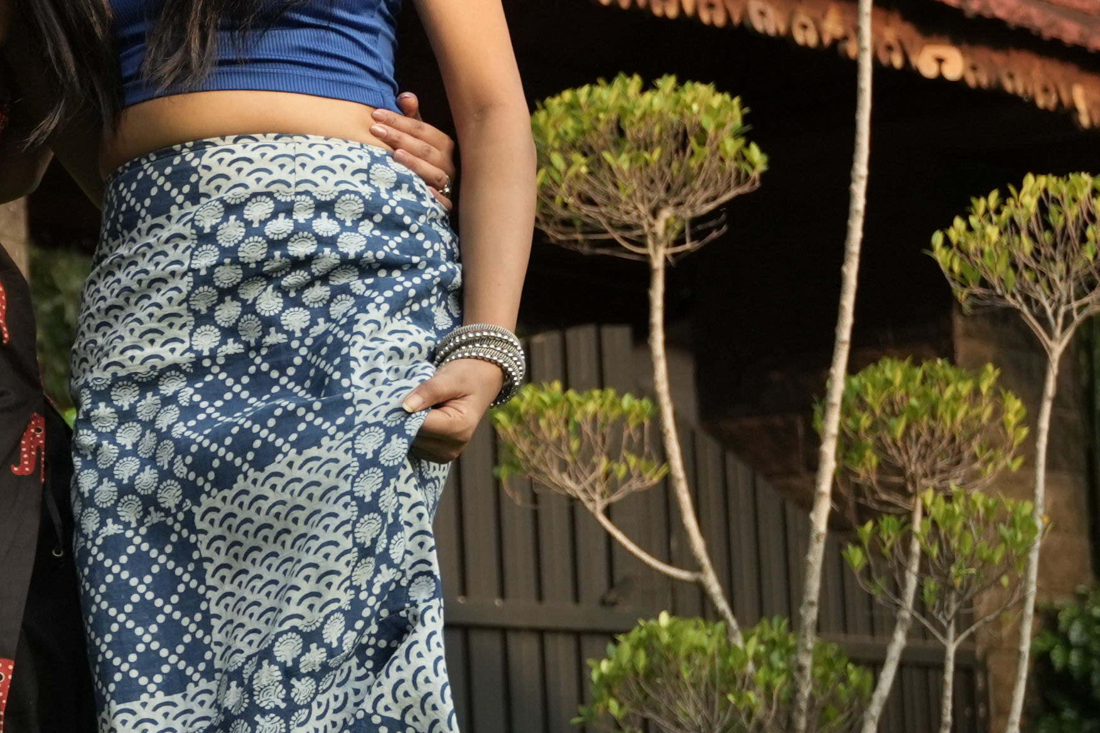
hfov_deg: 14.0
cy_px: 442
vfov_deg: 10.5
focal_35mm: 130
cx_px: -877
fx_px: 3984
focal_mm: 32.6
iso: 640
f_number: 2.8
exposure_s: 1/2000
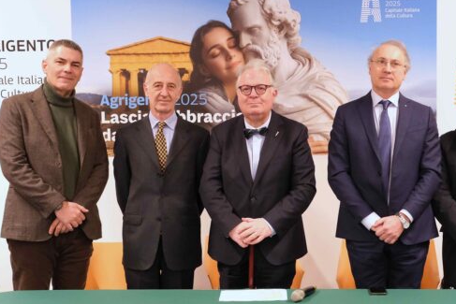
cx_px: 302
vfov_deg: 26.0
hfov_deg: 37.8
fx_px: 659
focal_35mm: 52
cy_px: 170
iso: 3200
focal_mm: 21.9
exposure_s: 1/34
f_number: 4
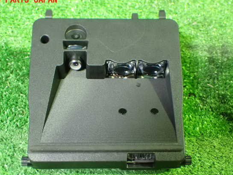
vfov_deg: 26.6
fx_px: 370
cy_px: 91
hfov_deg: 34.9
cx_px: 108
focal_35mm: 55
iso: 1600
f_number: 3.2
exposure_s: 1/25
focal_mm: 9.01
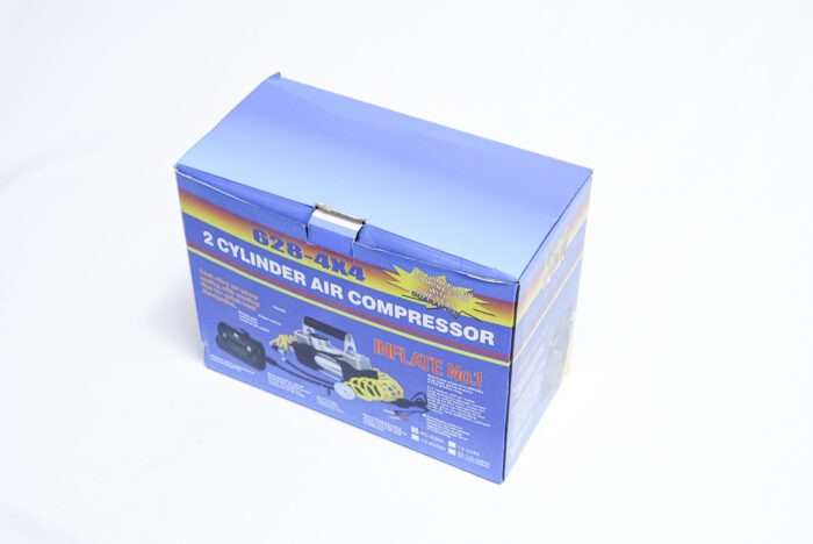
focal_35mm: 56
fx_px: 1266
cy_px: 272
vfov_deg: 24.2
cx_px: 406
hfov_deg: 35.6
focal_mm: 56
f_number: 8
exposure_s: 1/250
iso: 3200
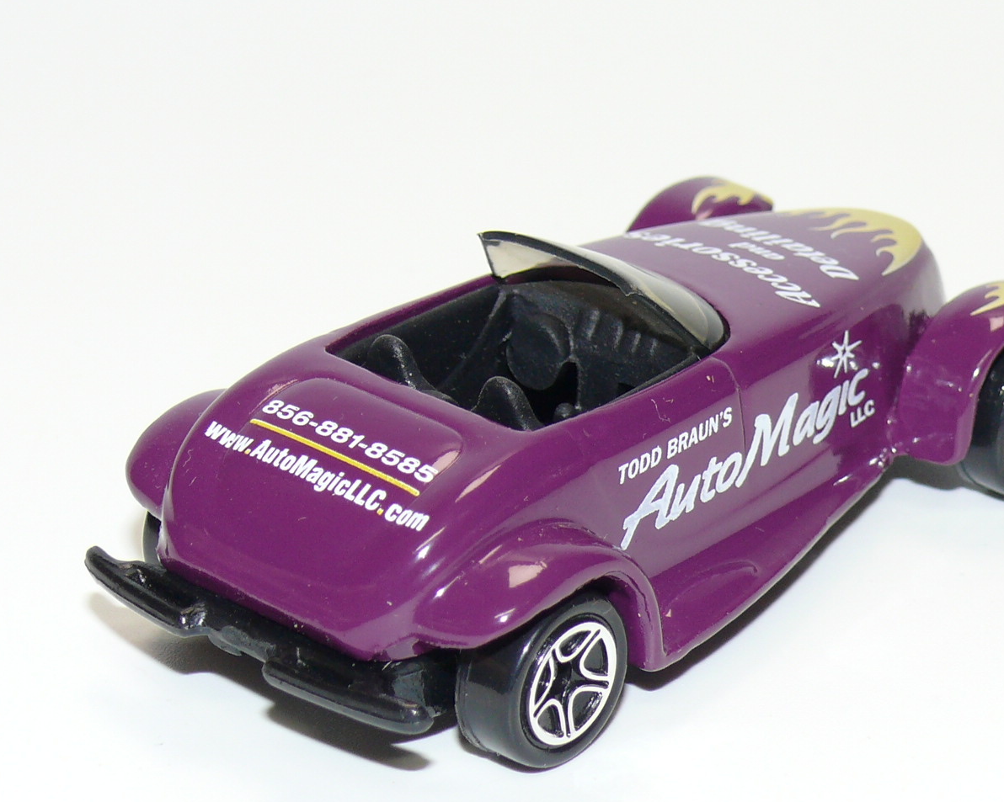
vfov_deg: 11.4
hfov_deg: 14.3
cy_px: 455
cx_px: 597
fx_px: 4010
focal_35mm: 135
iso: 100
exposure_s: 1/30
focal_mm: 13.6
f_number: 4
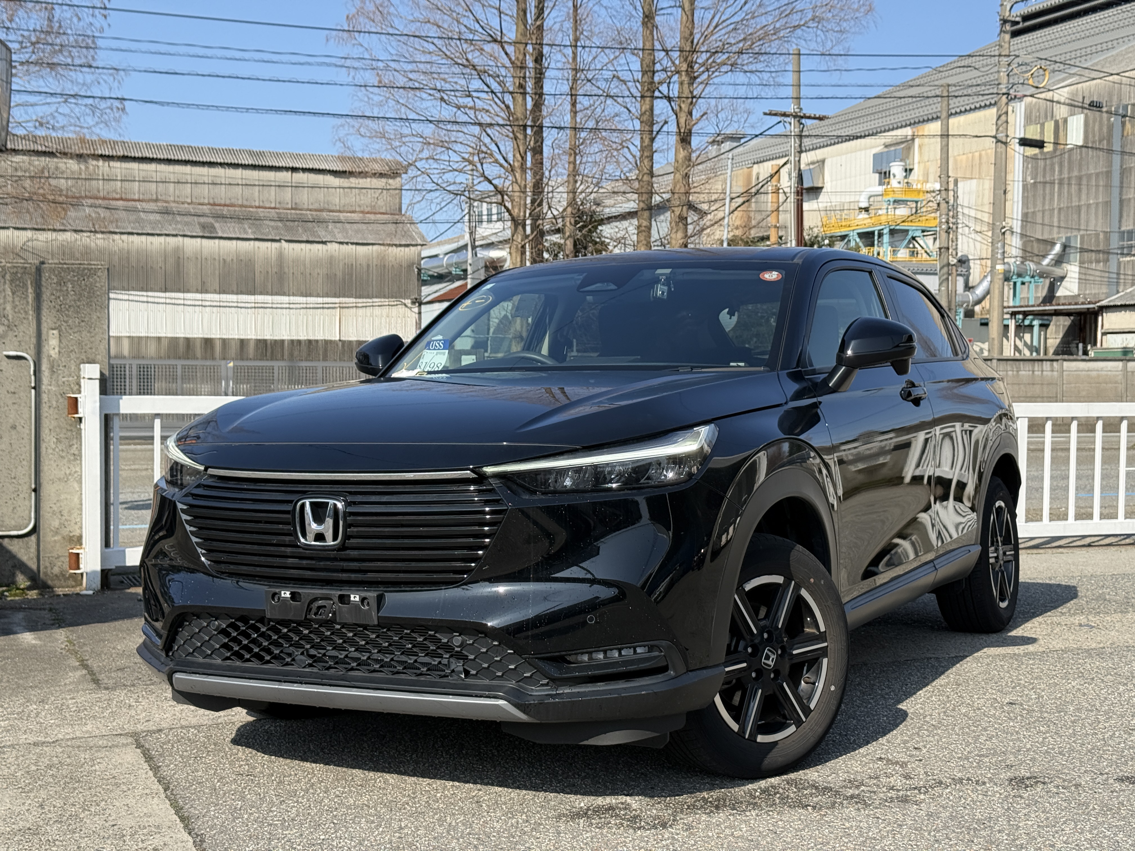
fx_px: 1574
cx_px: 568
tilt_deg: -1.7
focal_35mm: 48
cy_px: 426
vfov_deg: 30.3
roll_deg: -0.2
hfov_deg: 39.7
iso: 64
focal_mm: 6.76
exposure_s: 1/3534
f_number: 1.78
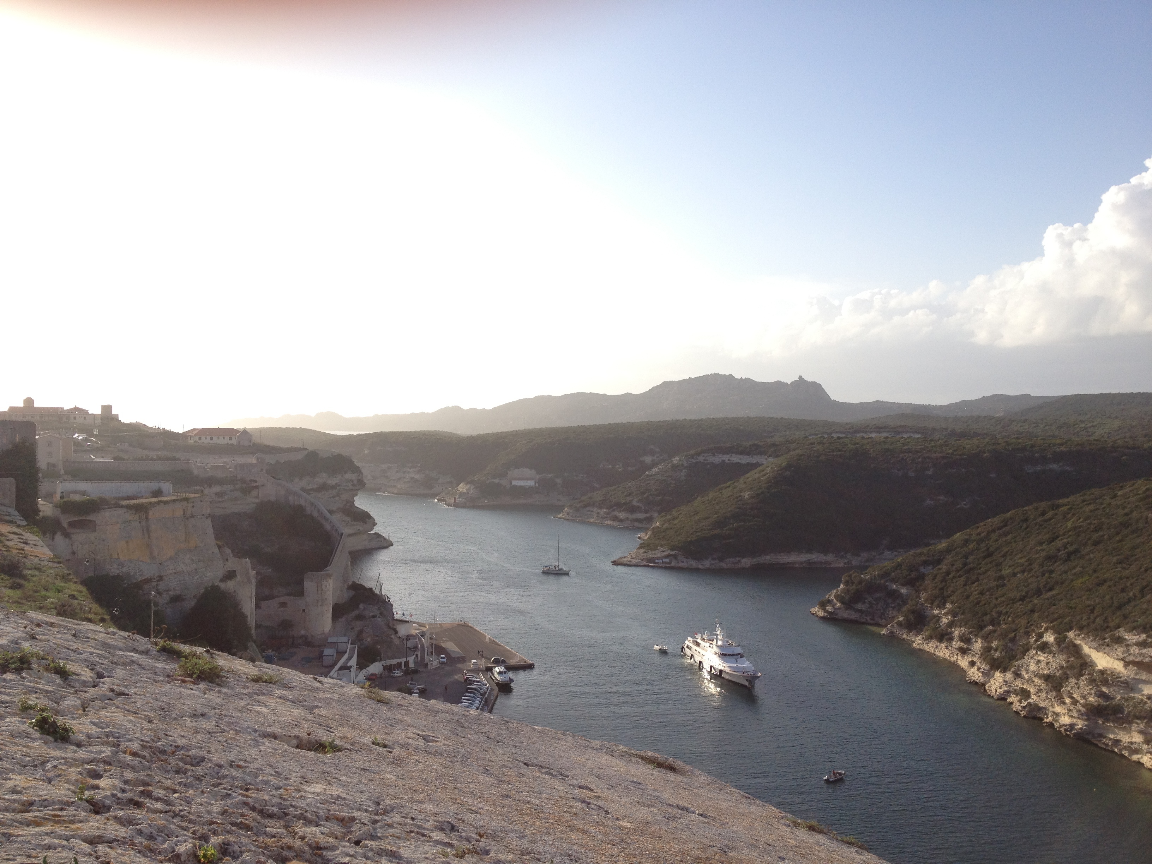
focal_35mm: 35
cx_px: 576
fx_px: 1165
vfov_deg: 40.7
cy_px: 432
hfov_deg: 52.6
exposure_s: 1/1381
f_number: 2.4
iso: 64
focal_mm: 4.28
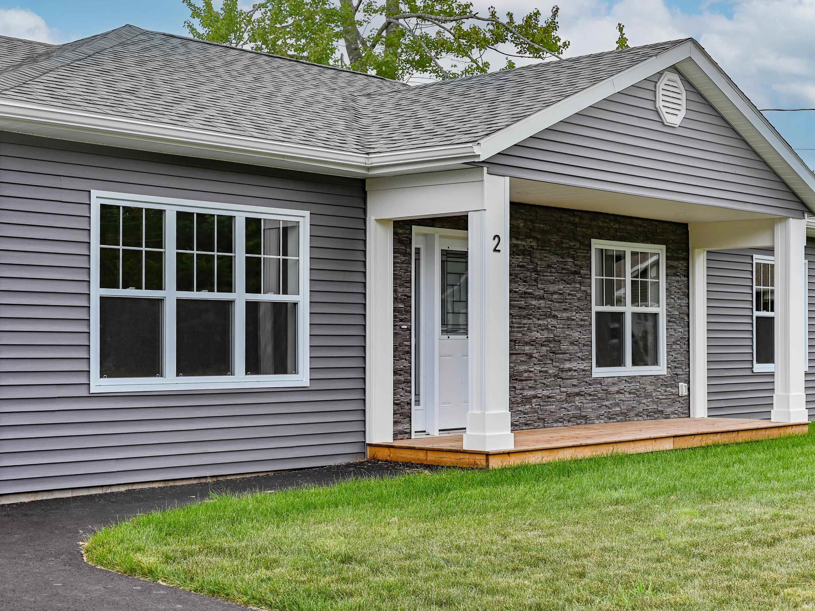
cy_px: 306
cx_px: 409
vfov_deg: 26.6
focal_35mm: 55
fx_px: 1295
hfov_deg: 34.9
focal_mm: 50
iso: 100
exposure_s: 1/250
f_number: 6.3
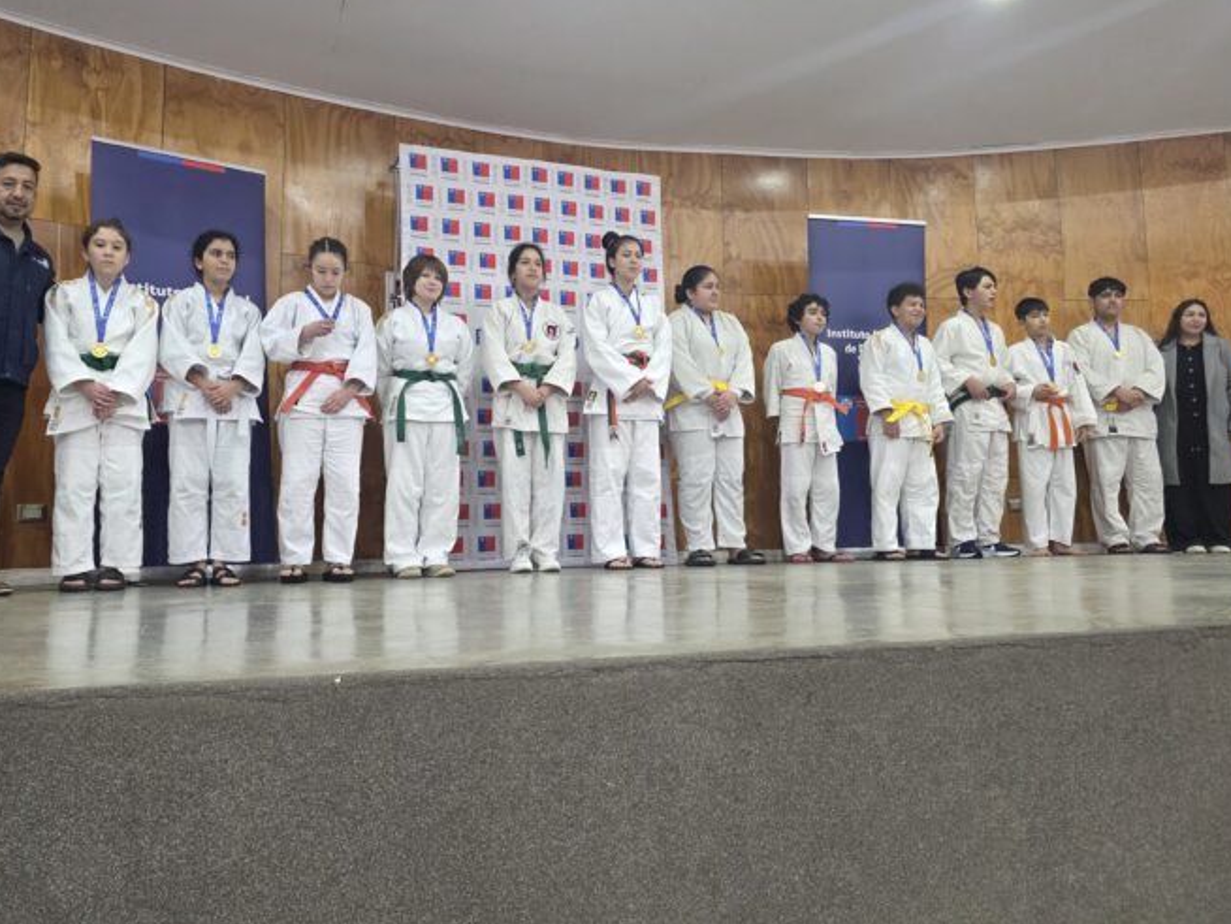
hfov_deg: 65.2
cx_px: 561
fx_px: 961
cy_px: 429
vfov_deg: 51.3
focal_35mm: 27
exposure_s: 1/100
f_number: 1.7
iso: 500
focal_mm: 6.3
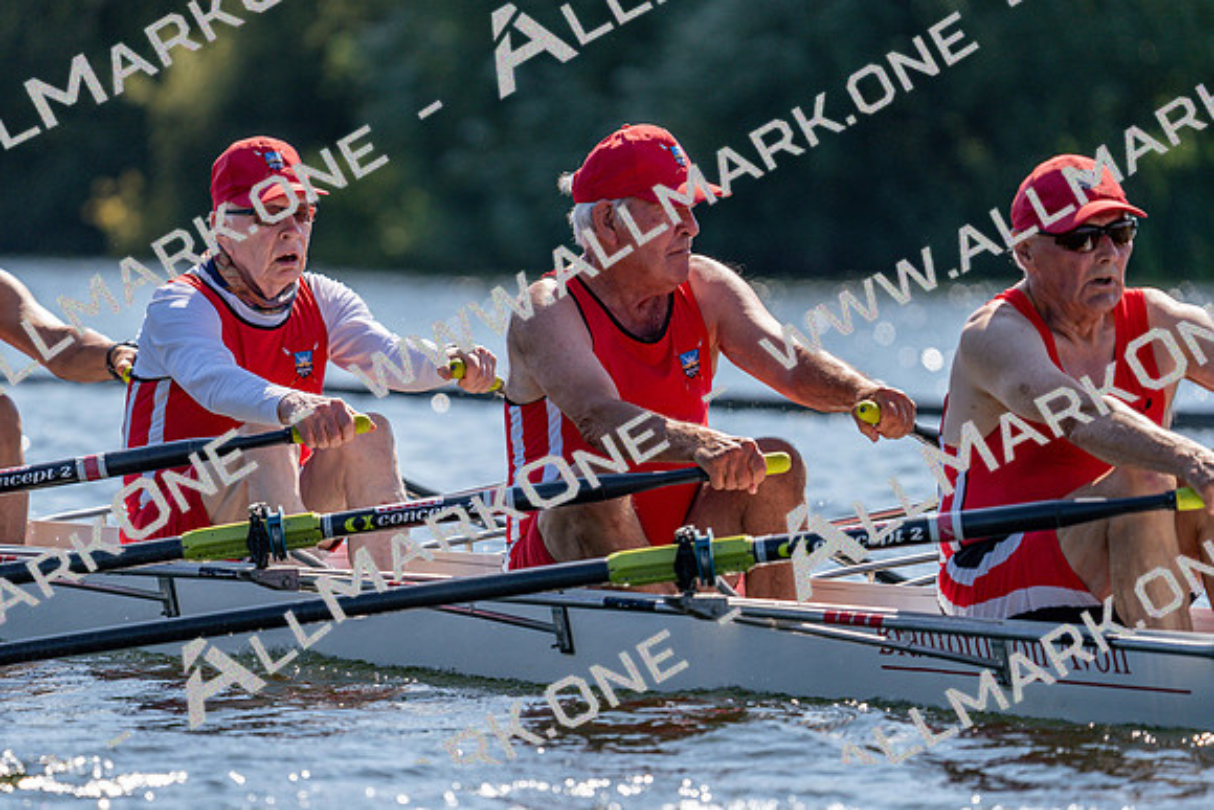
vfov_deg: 3.8
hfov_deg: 5.6
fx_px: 12311
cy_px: 405
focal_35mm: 365
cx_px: 607
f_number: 6.3
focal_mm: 365
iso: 320
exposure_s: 1/1600
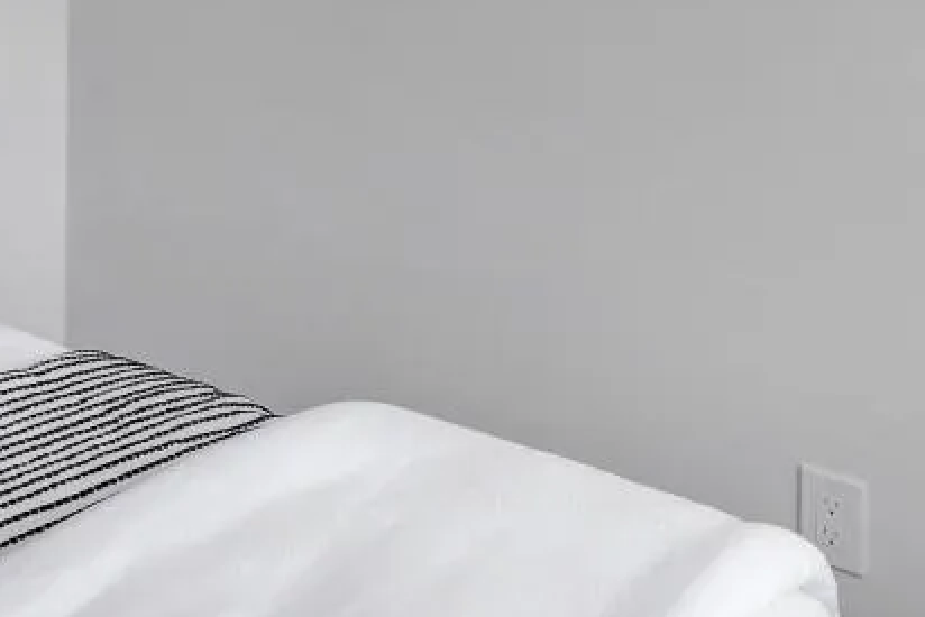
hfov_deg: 30.3
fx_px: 1474
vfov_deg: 20.8
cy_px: -251
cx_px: -148
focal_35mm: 57
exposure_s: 1/50
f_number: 8
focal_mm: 14.6
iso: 400
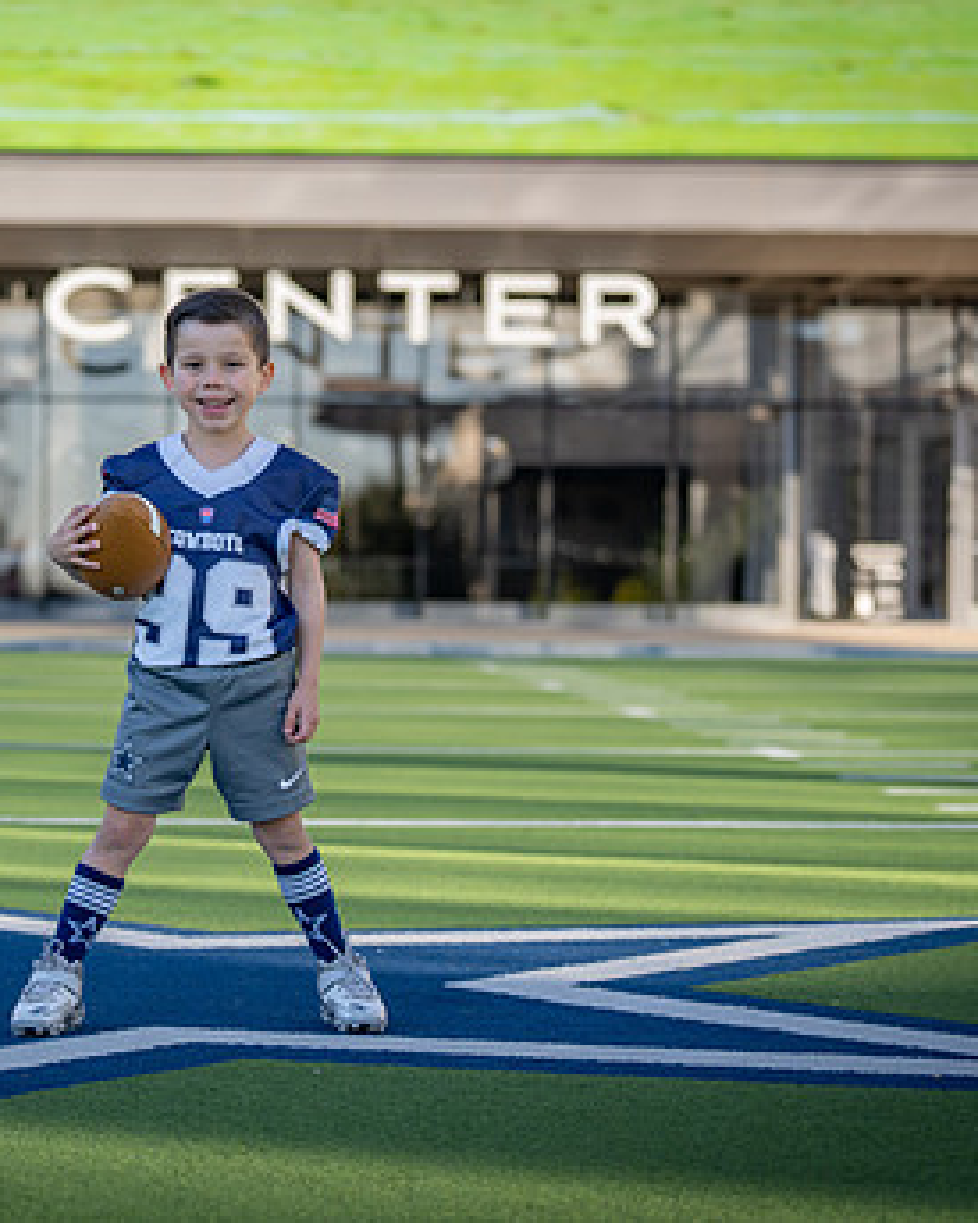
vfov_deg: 17.3
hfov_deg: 13.8
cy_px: 676
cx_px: 189
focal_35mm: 111
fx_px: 4018
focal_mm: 70
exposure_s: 1/640
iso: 100
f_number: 2.8
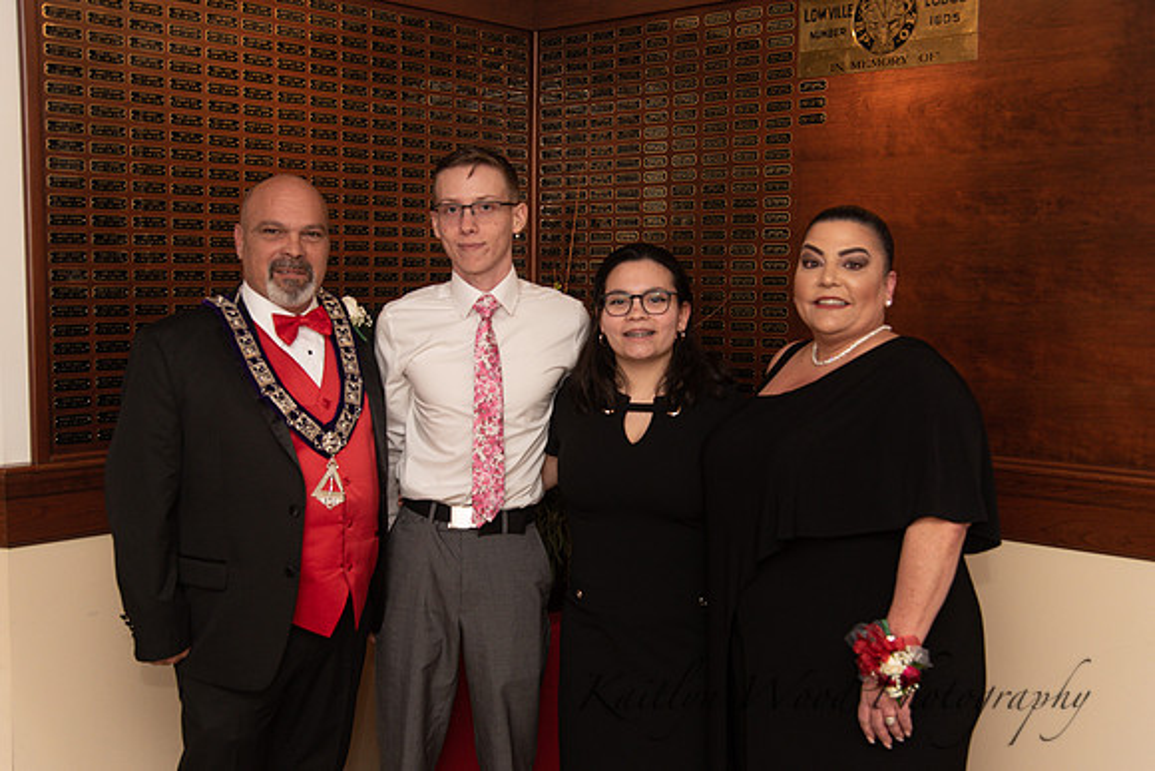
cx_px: 578
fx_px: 1284
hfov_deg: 48.4
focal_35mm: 40
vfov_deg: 33.4
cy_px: 386
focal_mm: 40
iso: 800
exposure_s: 1/200
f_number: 4
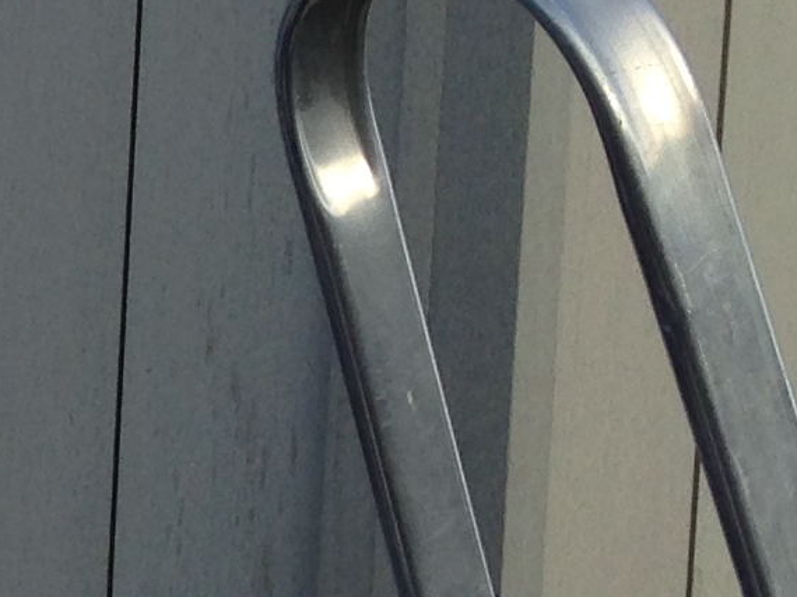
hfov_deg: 9.2
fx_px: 4350
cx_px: -1193
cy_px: 355
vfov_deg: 7.9
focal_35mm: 189
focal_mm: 4.12
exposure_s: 1/797
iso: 50
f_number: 2.4
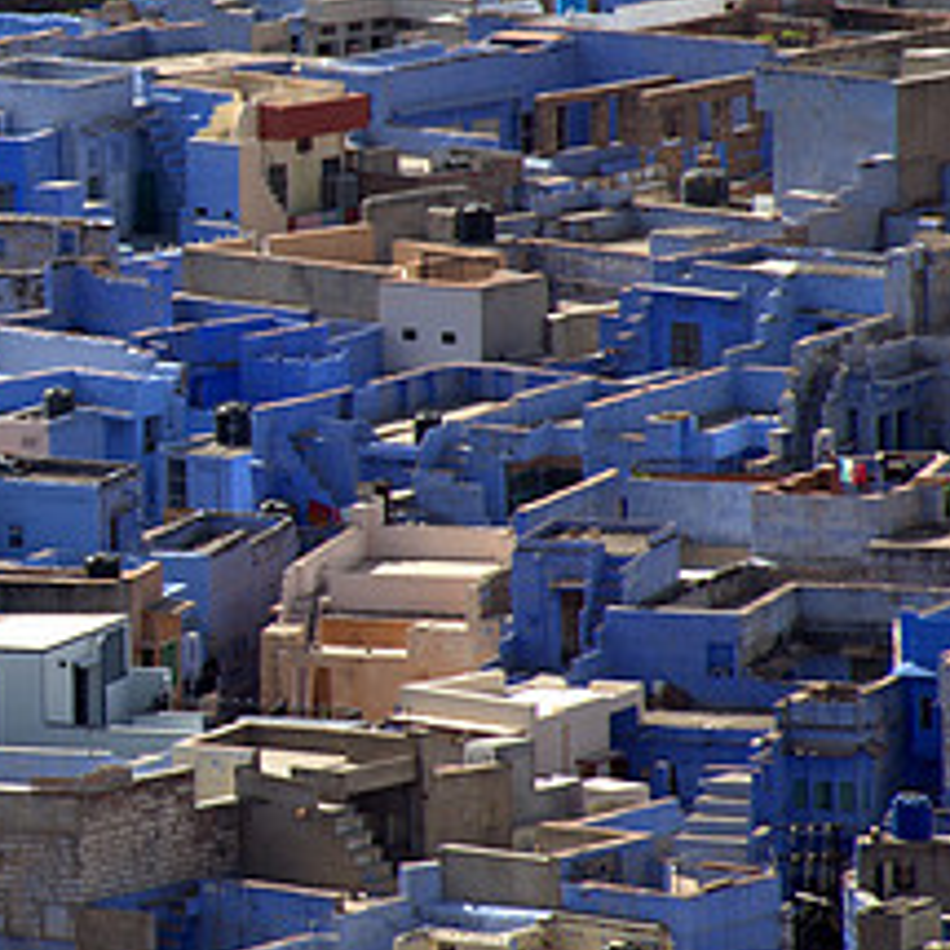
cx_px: -305
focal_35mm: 688
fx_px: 21362
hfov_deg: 2.5
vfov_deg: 2.5
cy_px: 325
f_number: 8
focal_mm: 200
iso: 100
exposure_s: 1/250
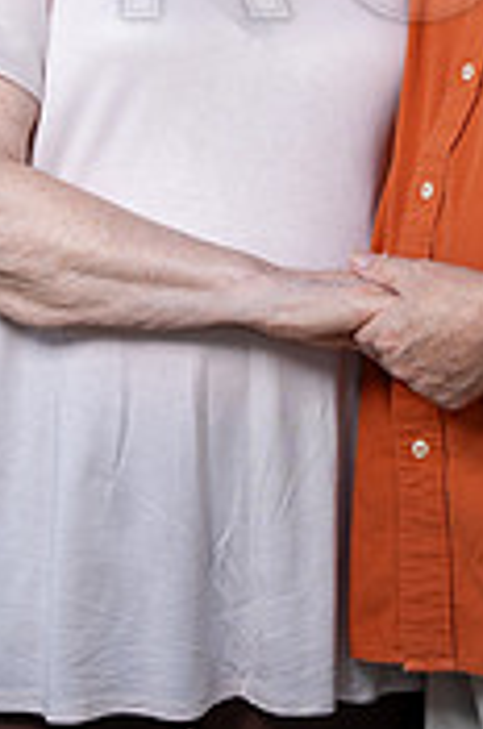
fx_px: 4061
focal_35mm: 201
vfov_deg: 10.1
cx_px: 391
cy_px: -171
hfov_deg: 6.8
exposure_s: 1/160
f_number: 8
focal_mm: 78
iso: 100
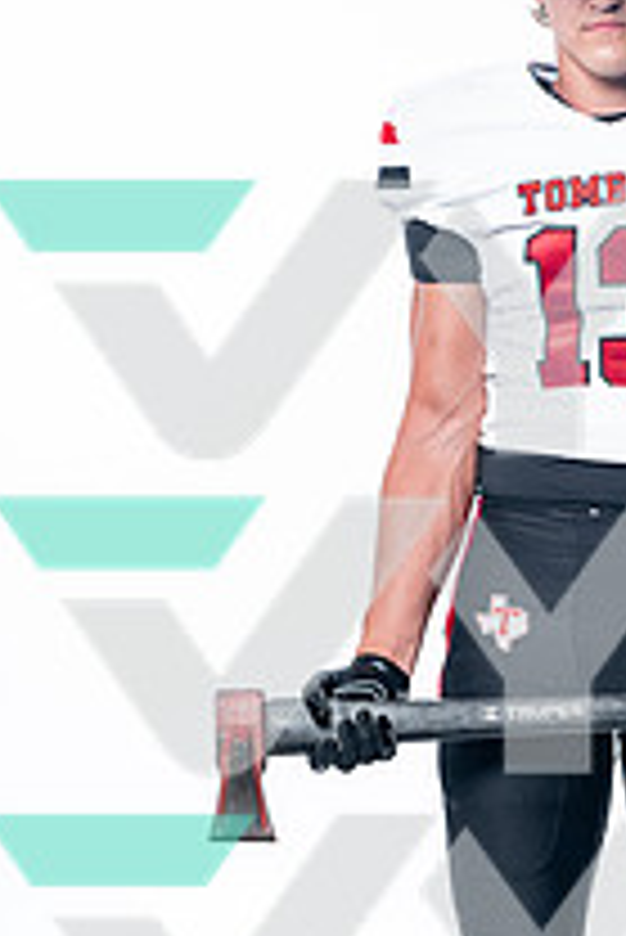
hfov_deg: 7.4
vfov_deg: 11.0
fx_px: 4843
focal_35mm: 186
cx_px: 658
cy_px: 639
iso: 100
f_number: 5.6
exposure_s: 1/250
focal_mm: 86
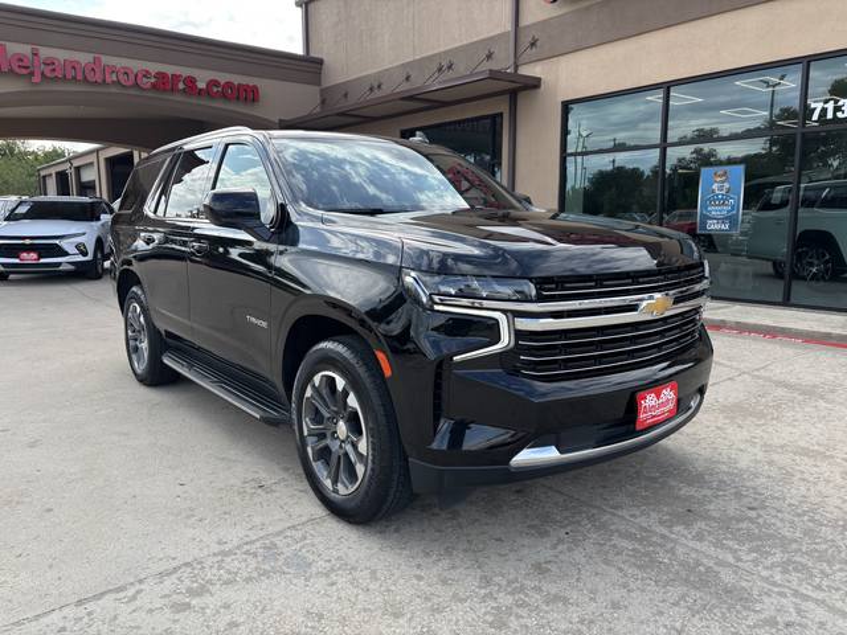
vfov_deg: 53.1
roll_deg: +0.0
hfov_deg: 67.3
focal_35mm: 26
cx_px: 424
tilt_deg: -9.0
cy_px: 318
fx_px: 636
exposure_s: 1/837
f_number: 1.6
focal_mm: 5.96
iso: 50
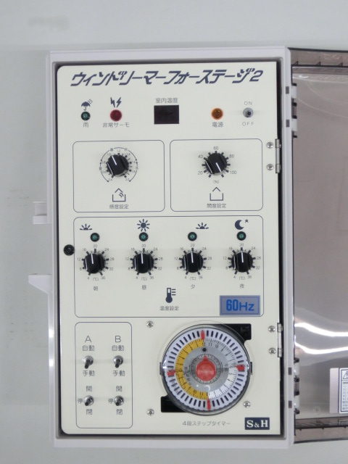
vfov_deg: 38.2
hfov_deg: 29.1
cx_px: 174
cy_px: 232
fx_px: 670
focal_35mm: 50
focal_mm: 9.16
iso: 500
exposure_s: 1/125
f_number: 4.3
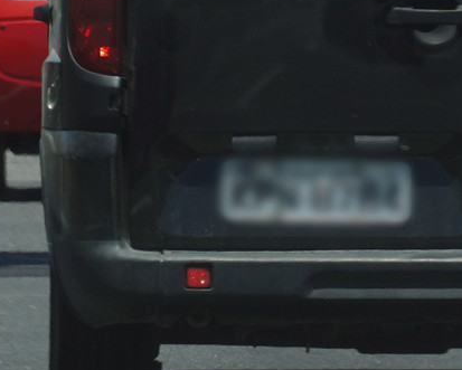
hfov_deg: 1.7
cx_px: -92
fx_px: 15775
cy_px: 59
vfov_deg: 1.3
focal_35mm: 1153
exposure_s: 1/1000
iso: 100
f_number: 5.6
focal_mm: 135
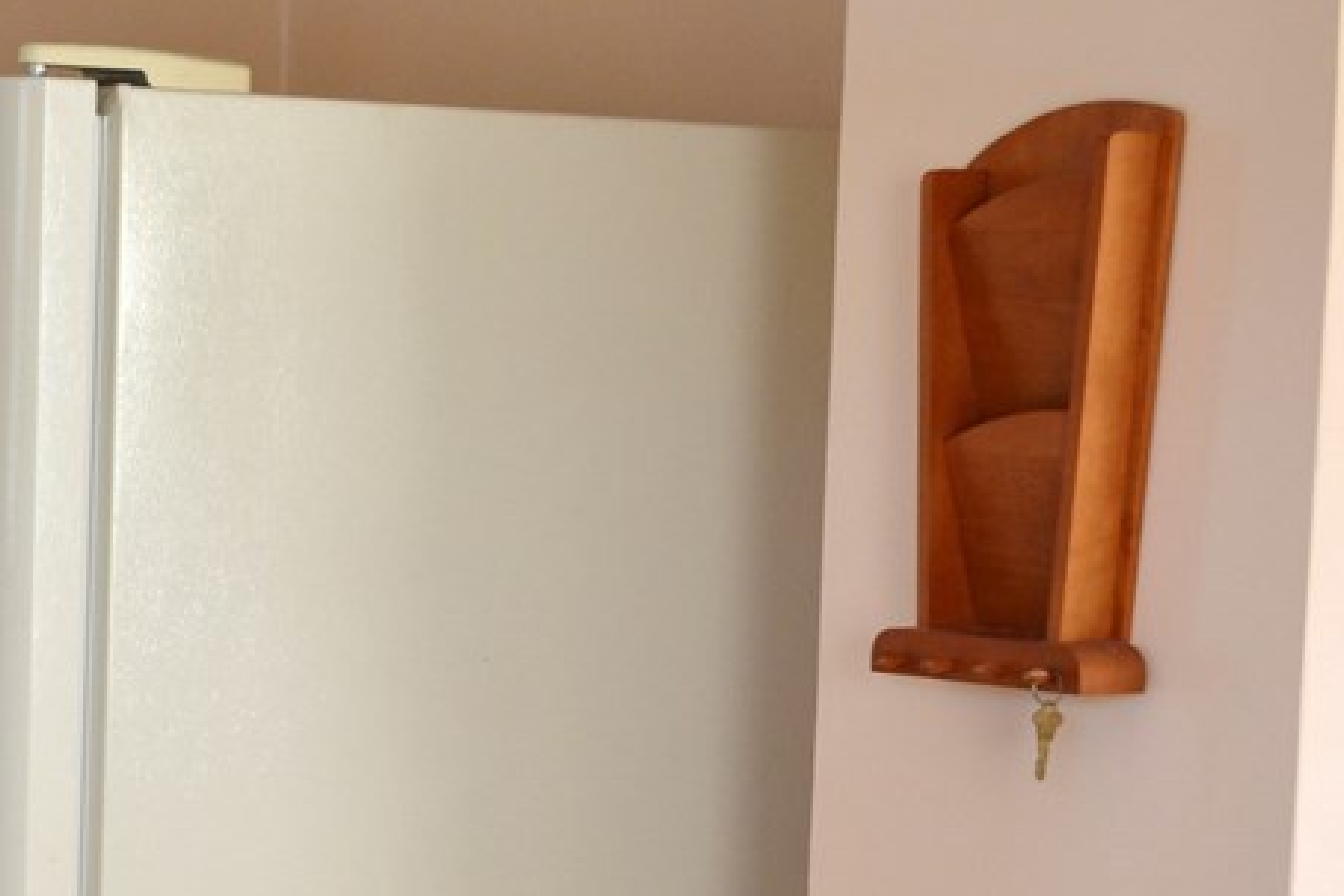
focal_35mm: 108
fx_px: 4032
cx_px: 252
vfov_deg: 12.5
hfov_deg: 18.7
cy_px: 952
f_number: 4.5
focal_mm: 30
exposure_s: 1/80
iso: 400
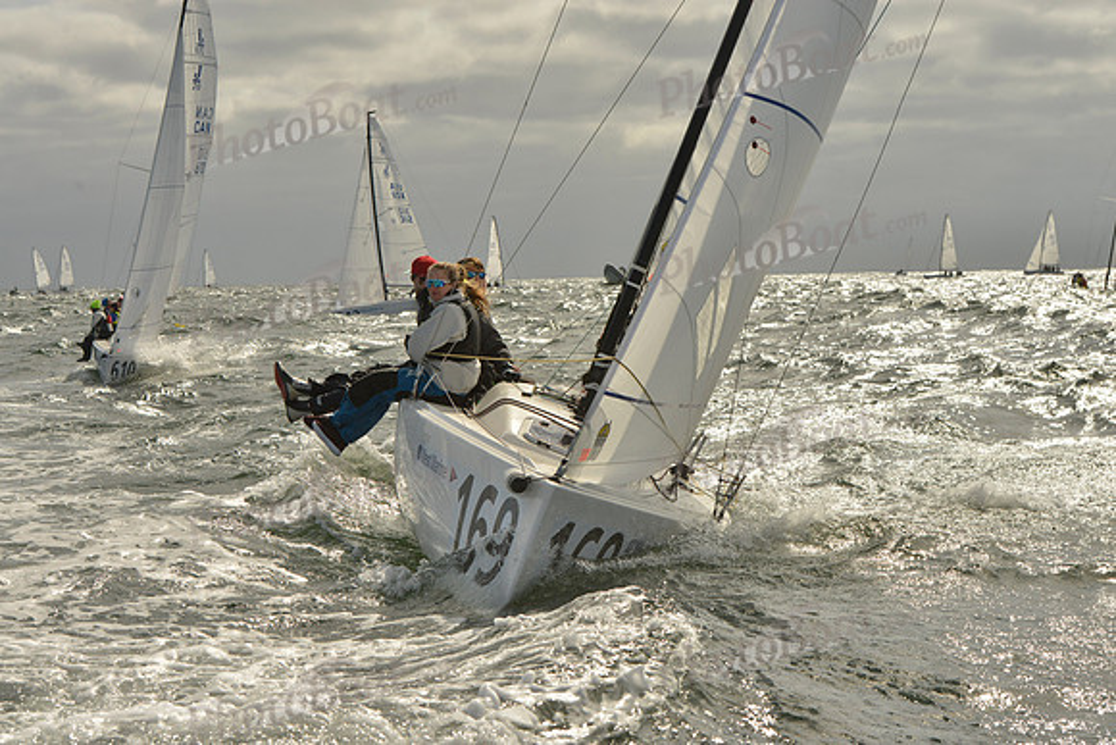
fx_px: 2170
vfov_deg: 19.5
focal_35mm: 70
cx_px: 558
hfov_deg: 28.8
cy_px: 372
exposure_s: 1/2000
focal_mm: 70
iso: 400
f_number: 11
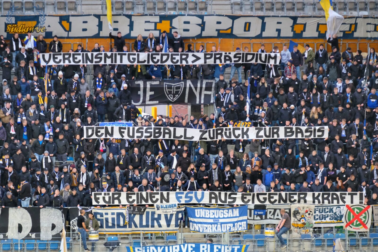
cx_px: 189
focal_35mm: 242
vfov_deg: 5.7
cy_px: 126
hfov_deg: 8.5
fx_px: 2541
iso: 6400
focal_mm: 161
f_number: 5.6
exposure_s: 1/140
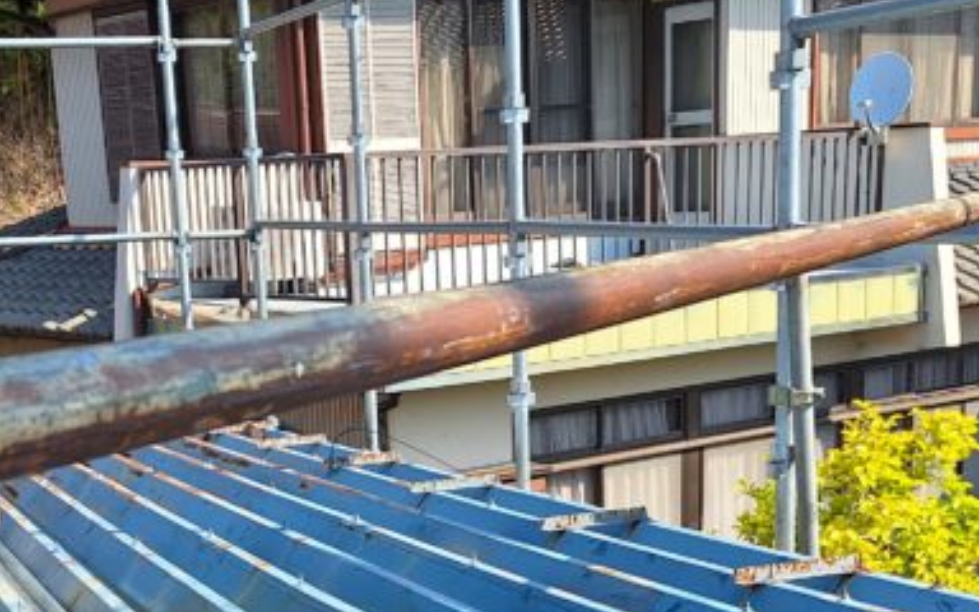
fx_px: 1734
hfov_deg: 31.5
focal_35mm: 65
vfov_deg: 19.1
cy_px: 699
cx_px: 403
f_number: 1.8
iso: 40
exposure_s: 1/2232
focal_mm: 5.54
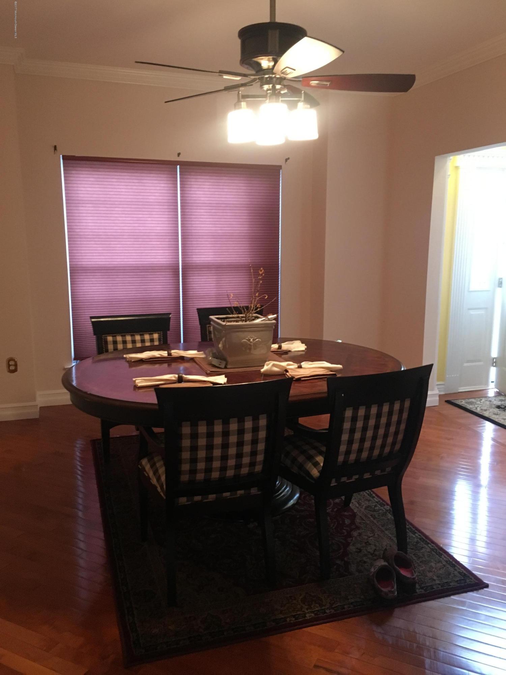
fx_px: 565
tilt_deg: -10.7
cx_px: 253
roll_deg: +1.0
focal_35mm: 29
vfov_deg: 61.7
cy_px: 338
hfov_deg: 48.2
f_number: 2.2
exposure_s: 1/20
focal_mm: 4.15
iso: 200
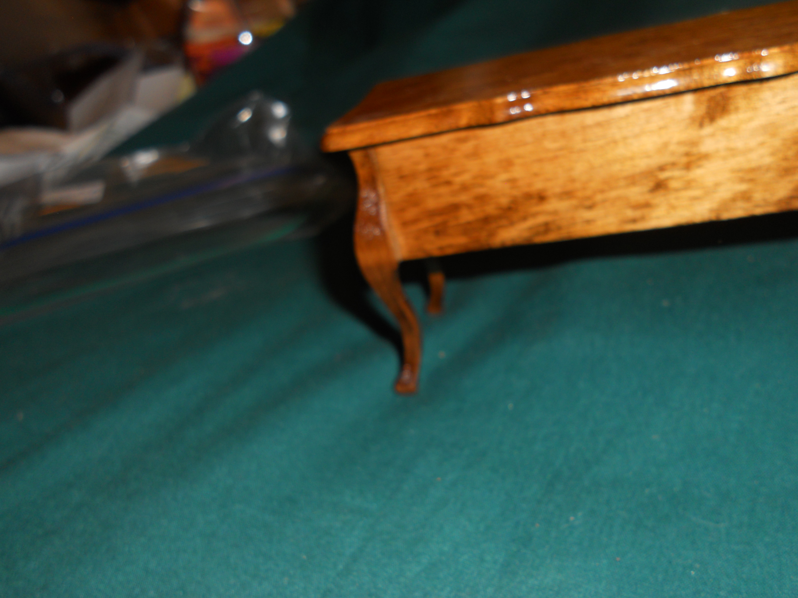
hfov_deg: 56.8
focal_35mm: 32
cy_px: 299
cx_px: 399
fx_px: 738
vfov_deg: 44.2
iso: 80
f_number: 8.8
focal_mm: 5.8
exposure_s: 1/25
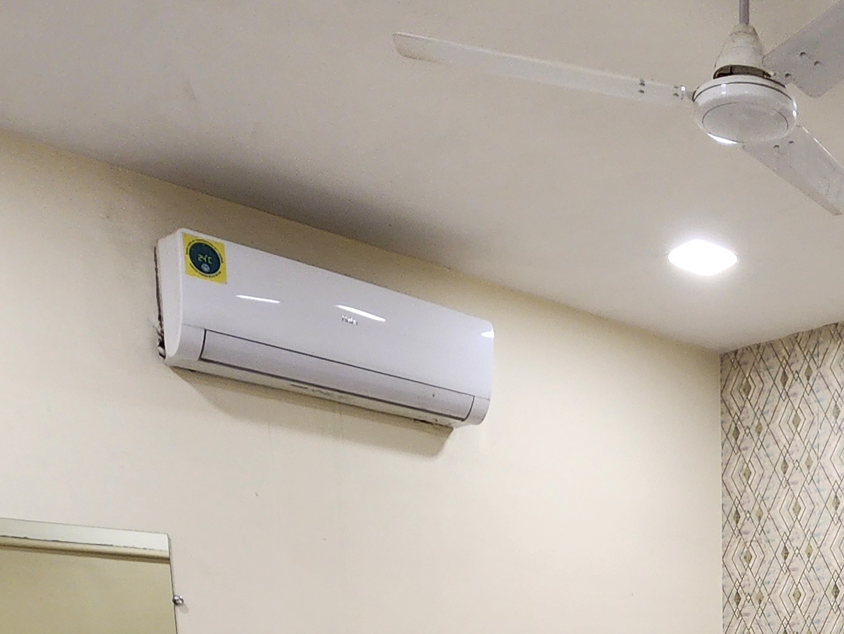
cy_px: 920
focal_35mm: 43
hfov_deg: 38.5
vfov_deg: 26.0
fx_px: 1049
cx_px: 861
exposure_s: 1/50
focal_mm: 2.2
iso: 160
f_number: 2.2
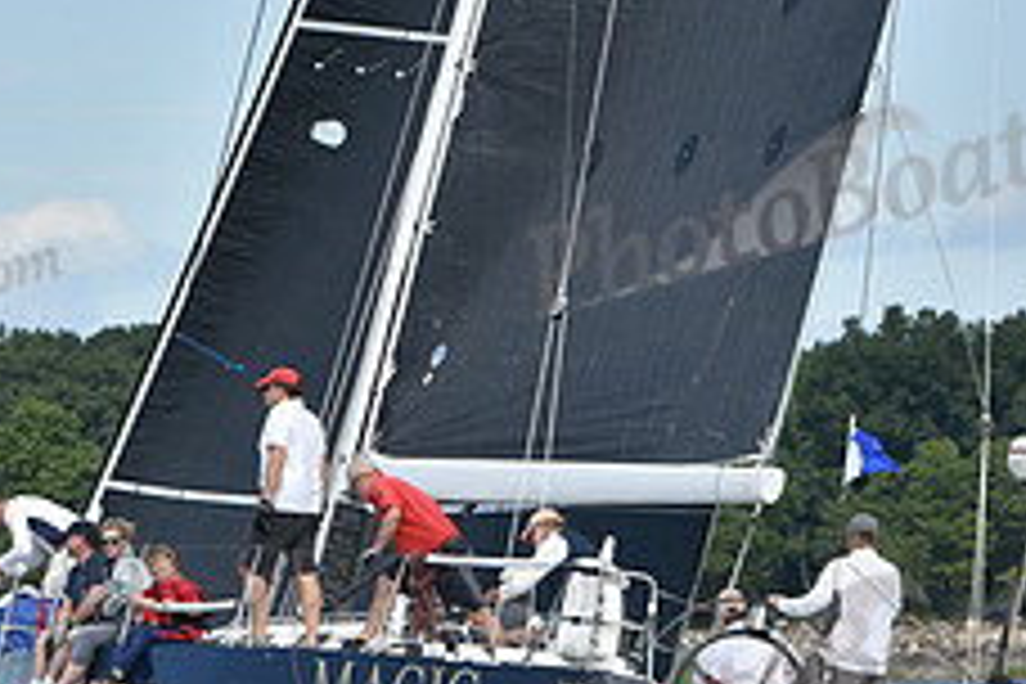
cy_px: 497
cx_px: 297
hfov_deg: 4.1
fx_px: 14477
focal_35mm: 508
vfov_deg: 2.7
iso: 320
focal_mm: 200
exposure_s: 1/1000
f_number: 9
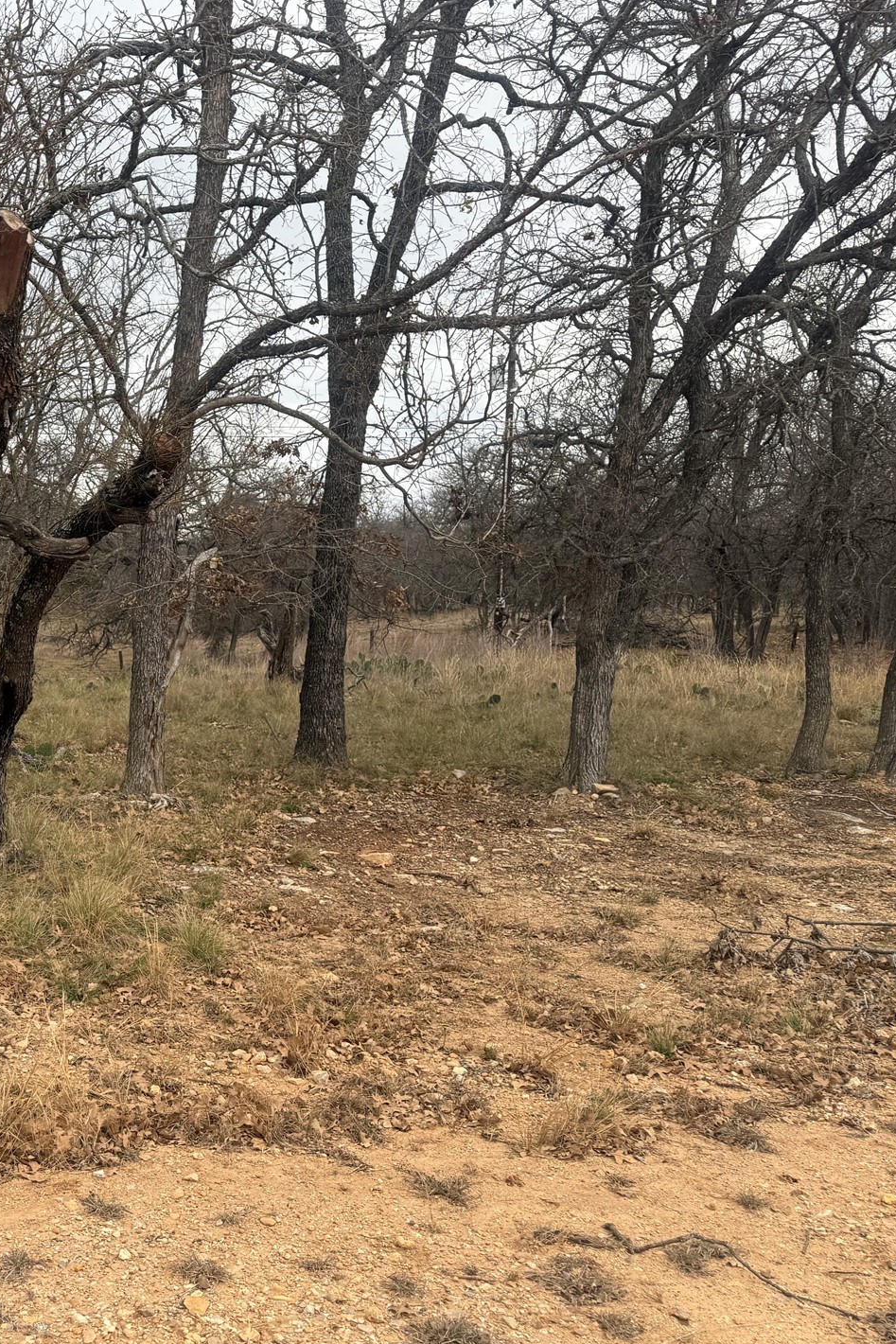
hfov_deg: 34.4
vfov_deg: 53.1
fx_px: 1344
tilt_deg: -4.1
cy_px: 710
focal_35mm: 36
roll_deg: -3.1
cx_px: 54
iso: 80
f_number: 1.78
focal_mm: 6.76
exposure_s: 1/920
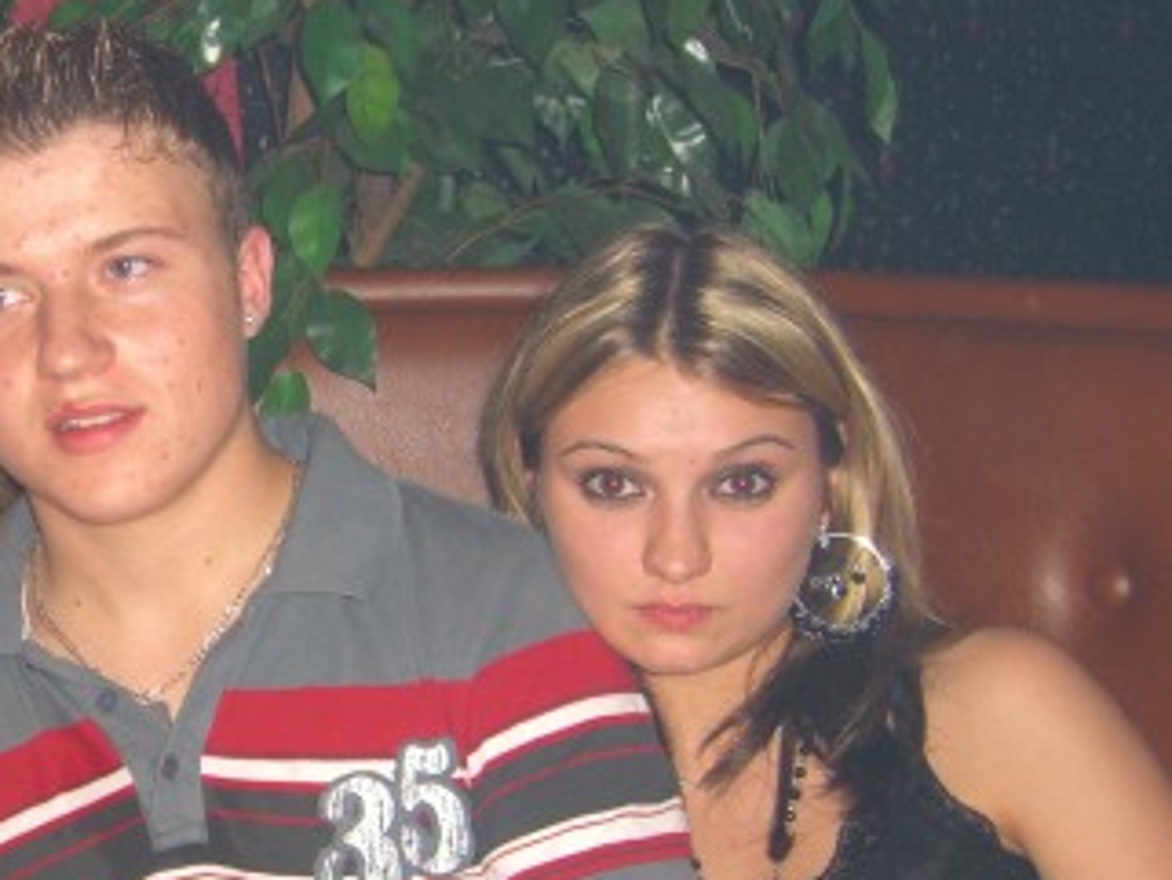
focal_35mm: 71
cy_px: 668
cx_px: 150
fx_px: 2405
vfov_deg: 20.6
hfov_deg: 26.6
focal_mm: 7.9
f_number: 2.8
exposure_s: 1/60
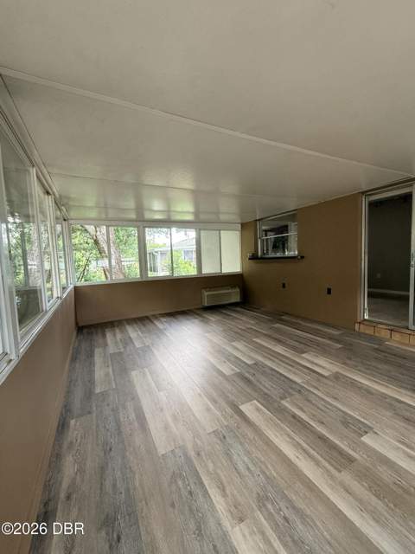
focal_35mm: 14
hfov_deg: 85.7
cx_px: 208
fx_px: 224
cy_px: 277
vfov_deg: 102.1
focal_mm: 2.22
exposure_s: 1/99
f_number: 2.2
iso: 250
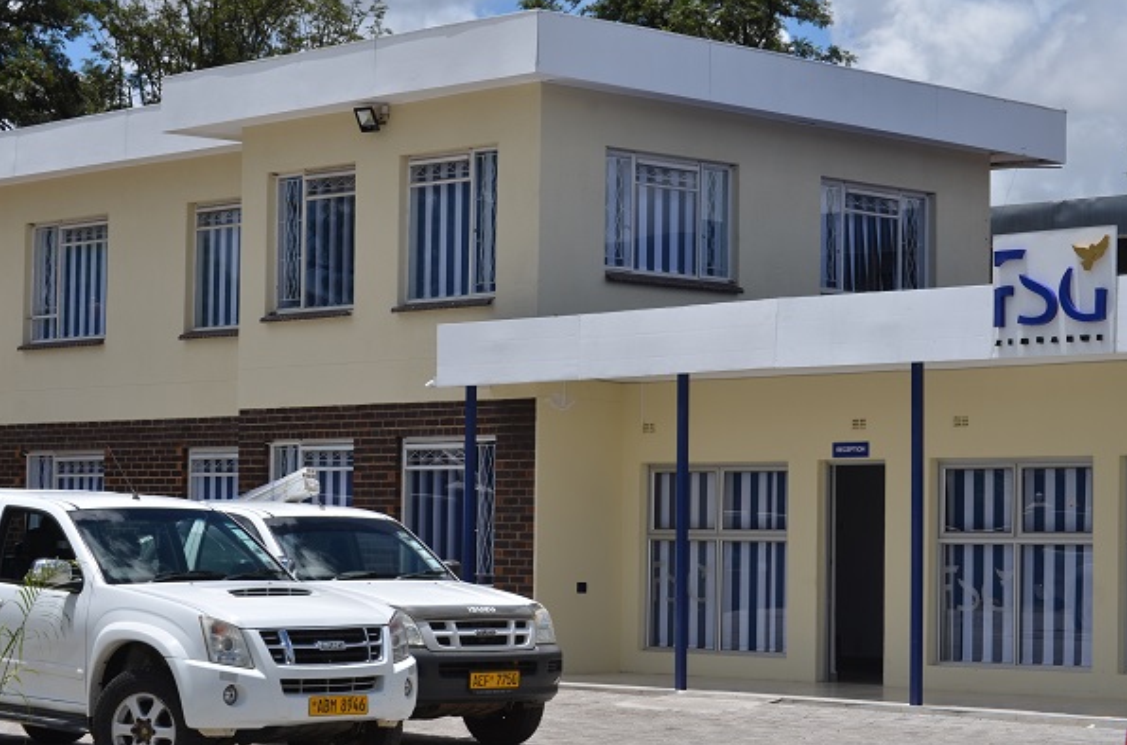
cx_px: 529
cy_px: 362
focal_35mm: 89
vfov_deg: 15.3
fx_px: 2764
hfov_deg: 23.0
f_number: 10
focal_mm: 55
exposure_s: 1/400
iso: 100
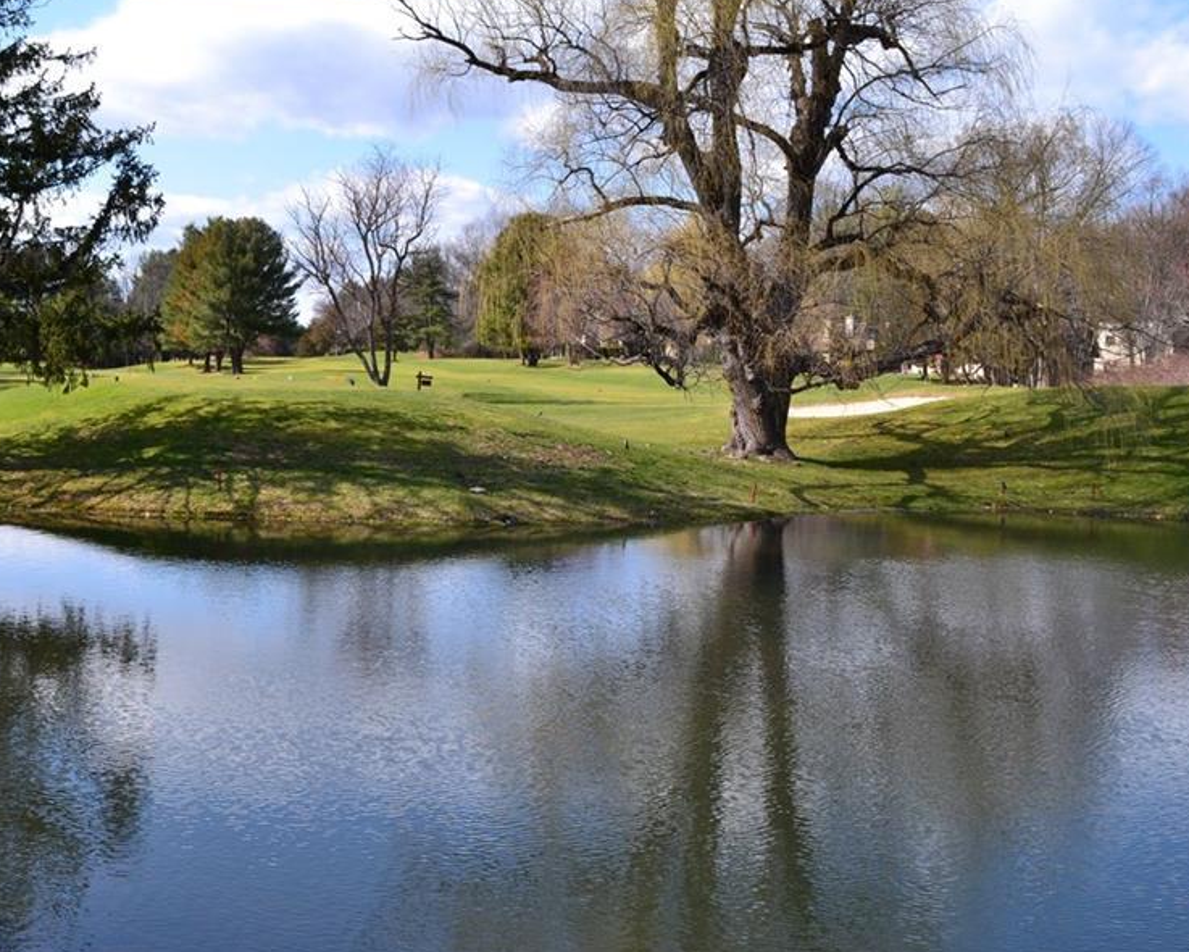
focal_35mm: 43
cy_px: 426
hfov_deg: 42.4
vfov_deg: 34.9
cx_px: 413
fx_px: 1514
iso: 400
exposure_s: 1/320
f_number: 10
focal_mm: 22
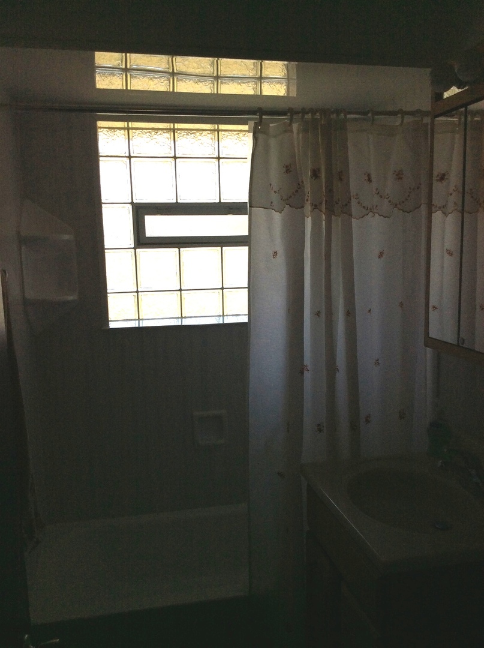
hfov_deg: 44.1
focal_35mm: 32
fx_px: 598
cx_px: 242
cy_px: 324
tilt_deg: -9.8
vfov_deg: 56.9
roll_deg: +1.9
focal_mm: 3.3
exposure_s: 1/369
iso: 32
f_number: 2.4
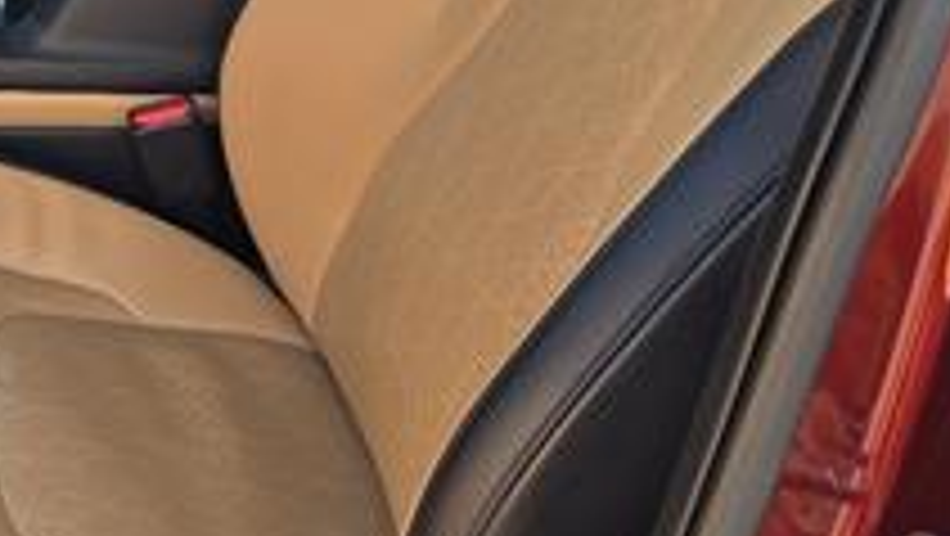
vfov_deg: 15.6
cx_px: -248
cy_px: -9
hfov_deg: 24.6
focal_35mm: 76
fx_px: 1916
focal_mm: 6.3
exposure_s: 1/182
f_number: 1.7
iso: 20
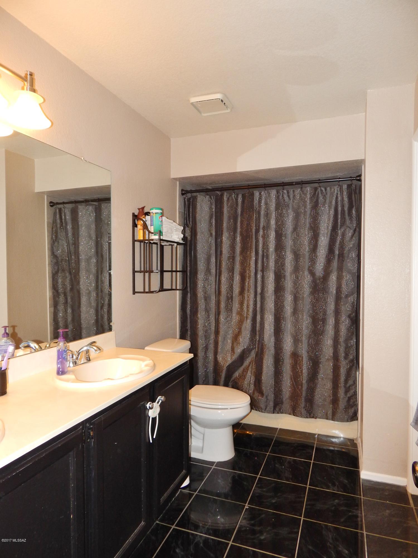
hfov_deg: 58.9
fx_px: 370
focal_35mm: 23
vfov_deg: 73.9
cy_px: 279
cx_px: 209
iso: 200
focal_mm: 4
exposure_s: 1/30
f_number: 3
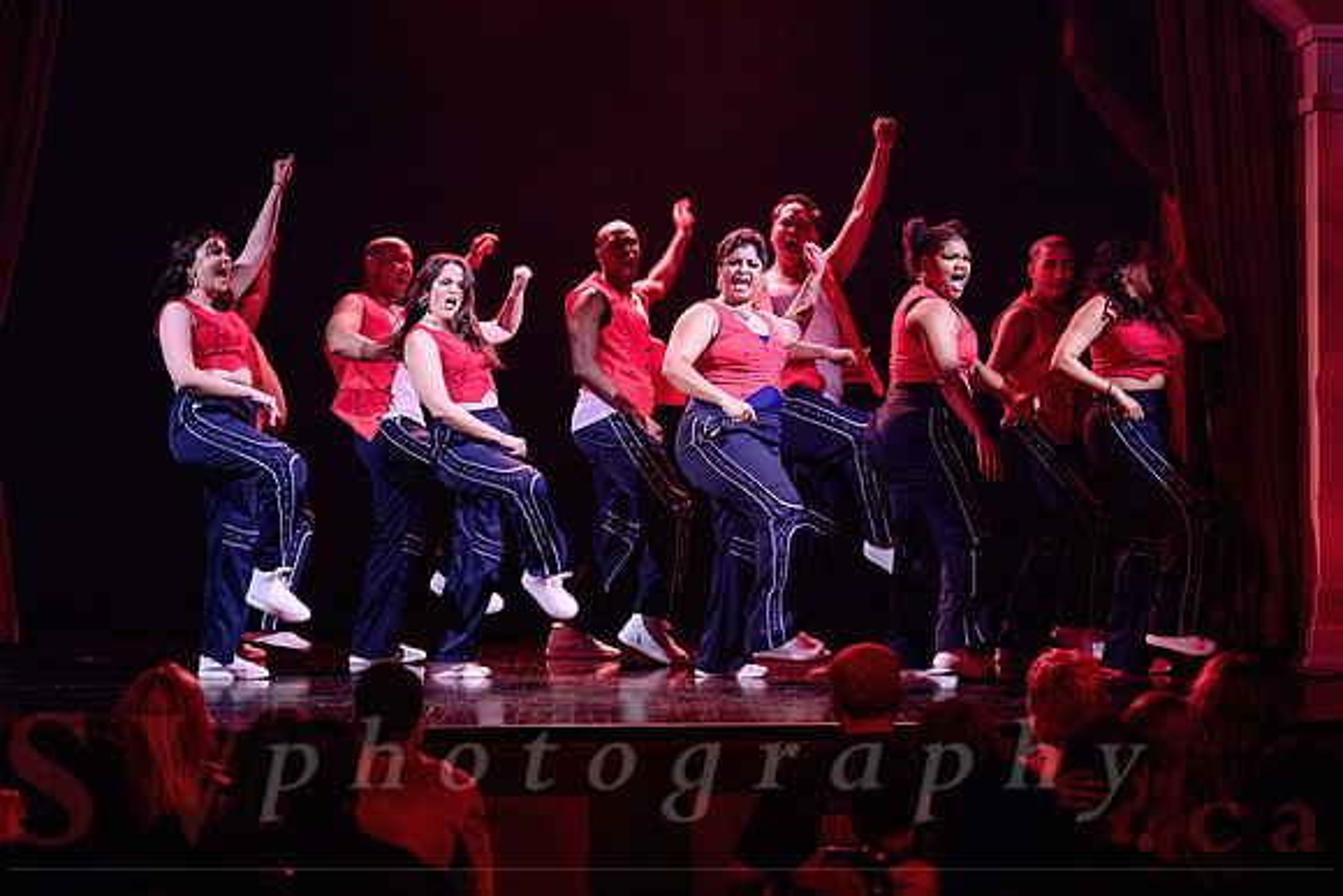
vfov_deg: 12.0
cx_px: 726
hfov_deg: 17.8
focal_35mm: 115
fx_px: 4276
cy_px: 375
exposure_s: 1/200
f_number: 2.8
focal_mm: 98
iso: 1600
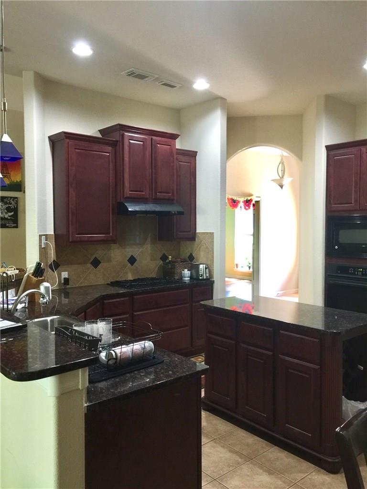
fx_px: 410
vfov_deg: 61.7
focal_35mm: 29
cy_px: 244
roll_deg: +0.5
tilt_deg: -2.2
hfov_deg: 48.2
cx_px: 184
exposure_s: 1/15
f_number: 2.2
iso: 100
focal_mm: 4.15
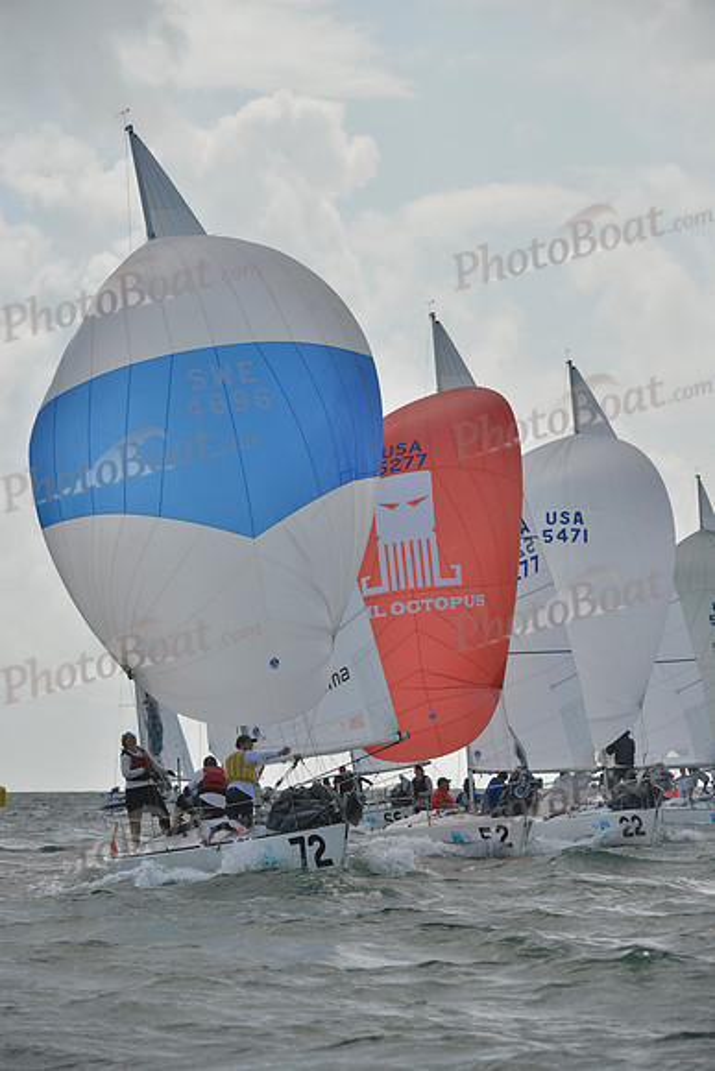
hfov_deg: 6.9
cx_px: 358
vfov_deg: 10.3
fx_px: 5954
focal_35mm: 200
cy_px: 536
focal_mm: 200
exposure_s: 1/1250
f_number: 8
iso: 280
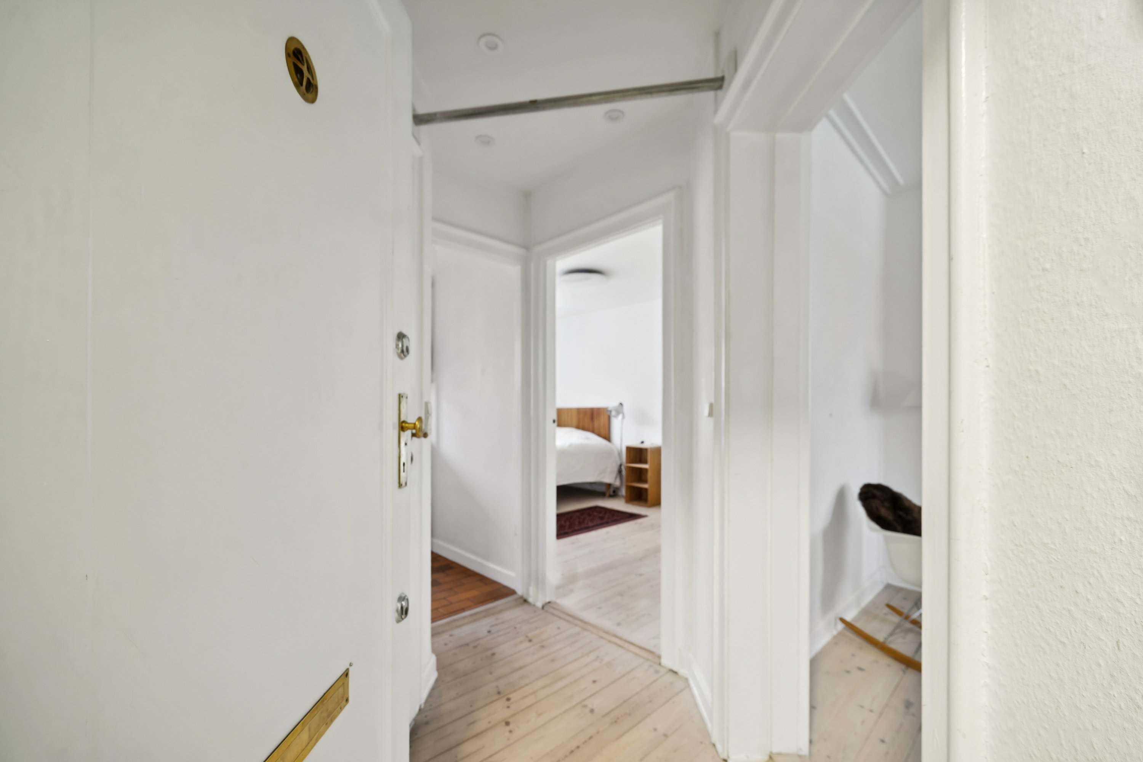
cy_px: 381
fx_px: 444
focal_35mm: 14
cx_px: 572
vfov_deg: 81.2
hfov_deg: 104.3
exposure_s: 1/6
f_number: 5.6
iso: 160
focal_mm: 14
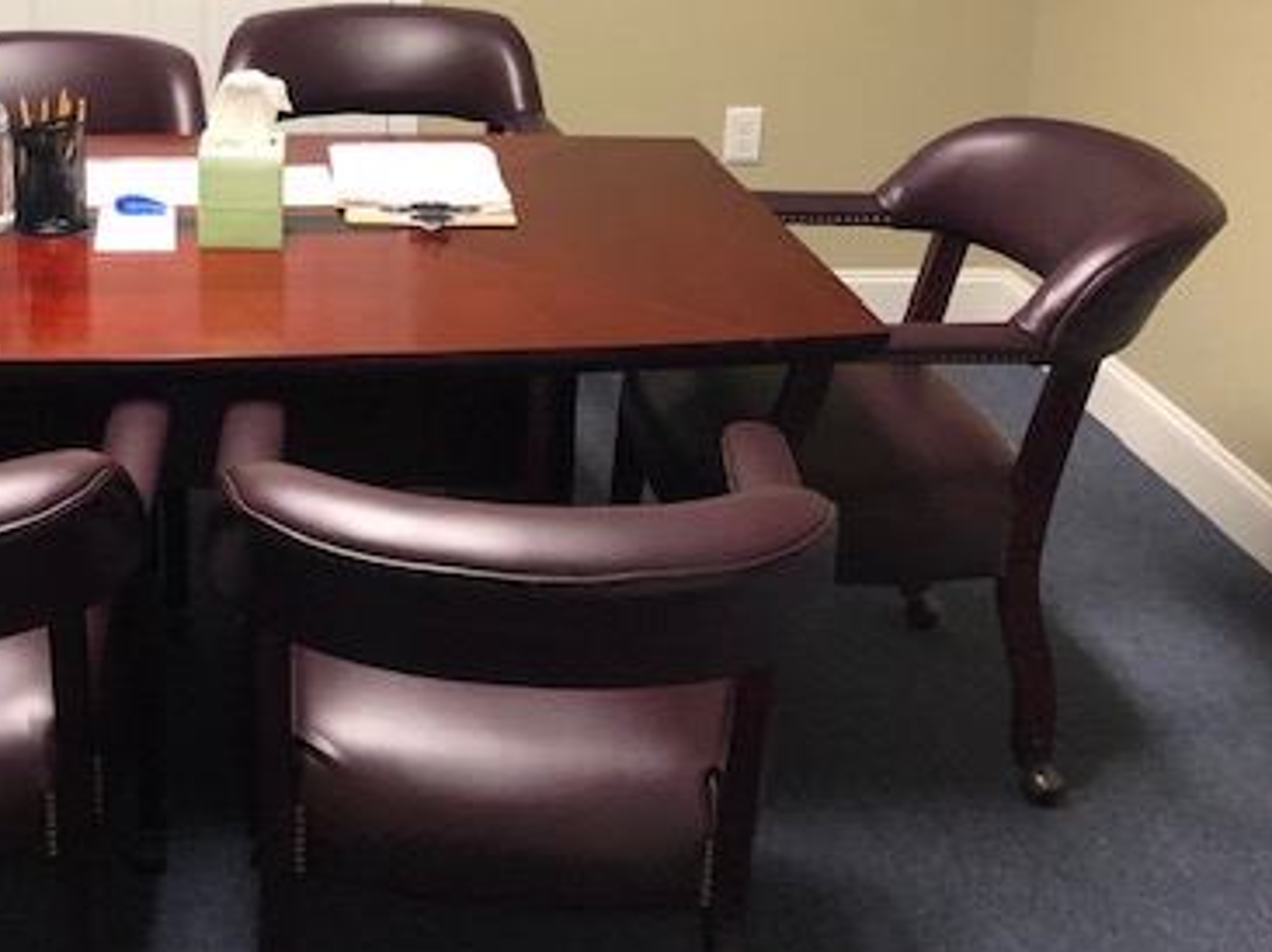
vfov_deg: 28.8
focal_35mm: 49
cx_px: 167
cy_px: 160
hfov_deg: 36.9
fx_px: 1799
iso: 100
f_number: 1.8
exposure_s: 1/15
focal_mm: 3.99
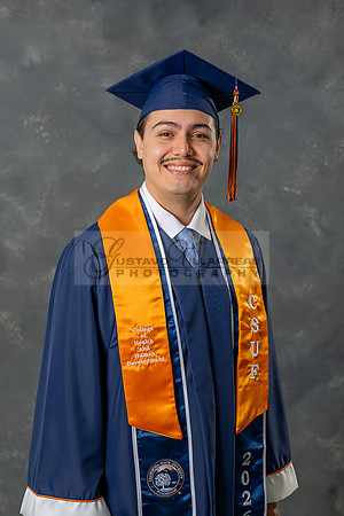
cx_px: 171
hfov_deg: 15.0
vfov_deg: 22.3
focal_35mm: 91
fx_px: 1309
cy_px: 265
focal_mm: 59
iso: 200
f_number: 3.5
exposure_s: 1/200
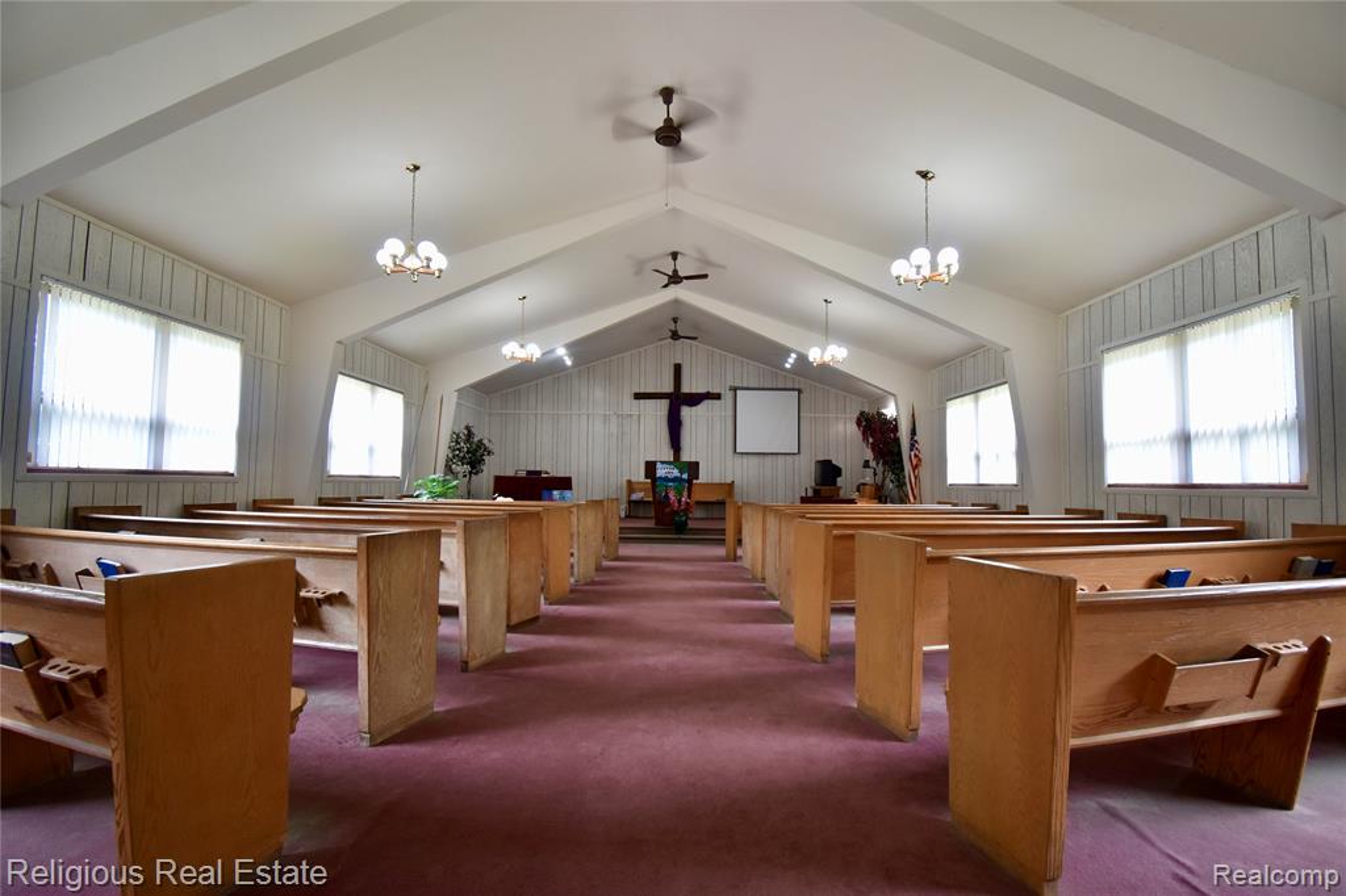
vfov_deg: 77.3
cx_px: 673
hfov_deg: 100.4
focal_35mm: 15
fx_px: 561
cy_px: 448
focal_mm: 10
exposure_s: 1/15
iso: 450
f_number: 4.5
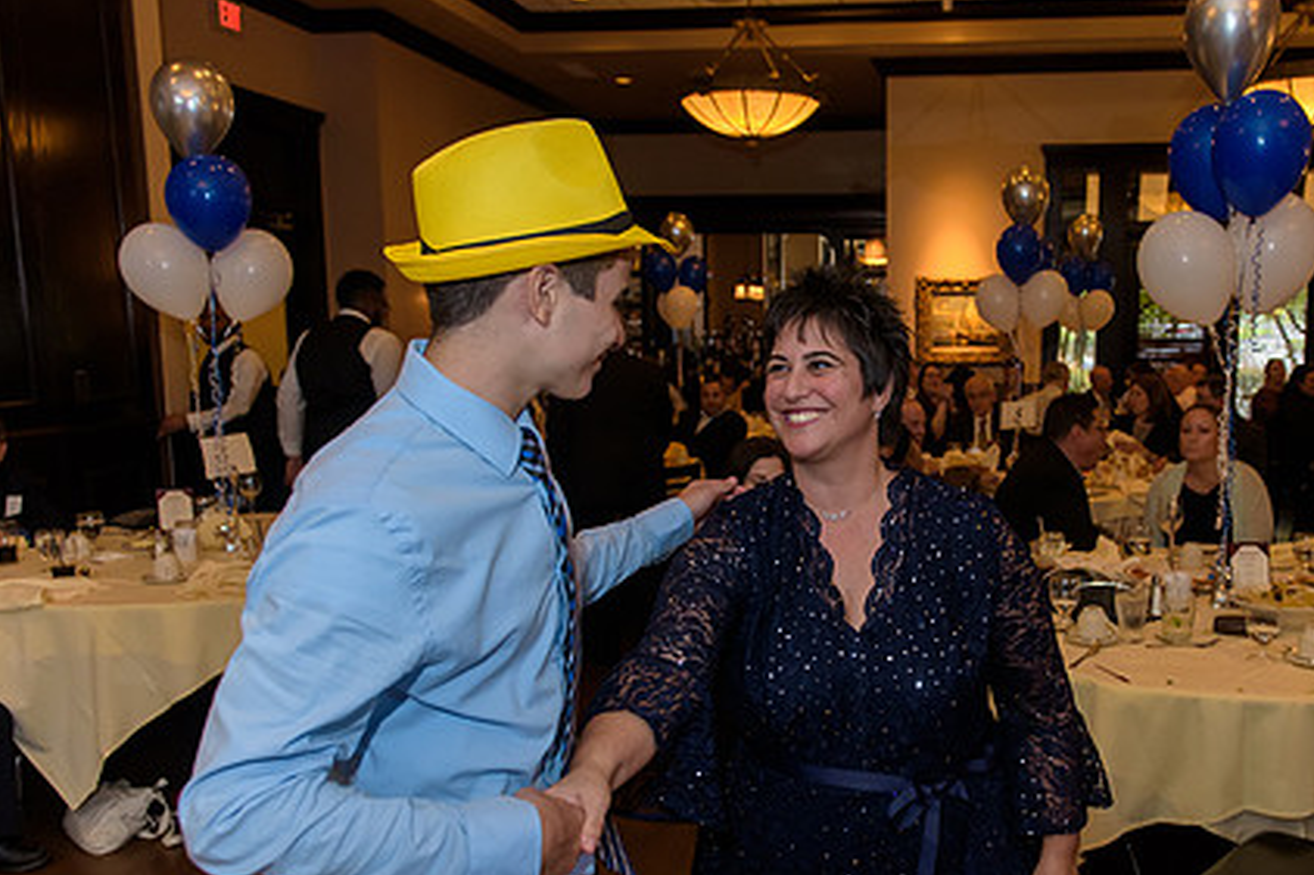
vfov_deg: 39.8
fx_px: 1204
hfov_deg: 56.0
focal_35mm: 33
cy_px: 515
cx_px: 875
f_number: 3.2
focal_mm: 24
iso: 1600
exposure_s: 1/125
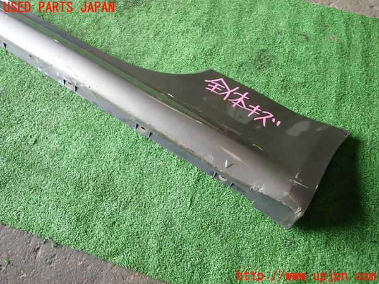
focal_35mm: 25
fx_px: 274
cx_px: 190
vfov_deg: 54.9
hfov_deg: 69.4
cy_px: 142
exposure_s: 1/60
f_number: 2
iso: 125
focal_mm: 4.5
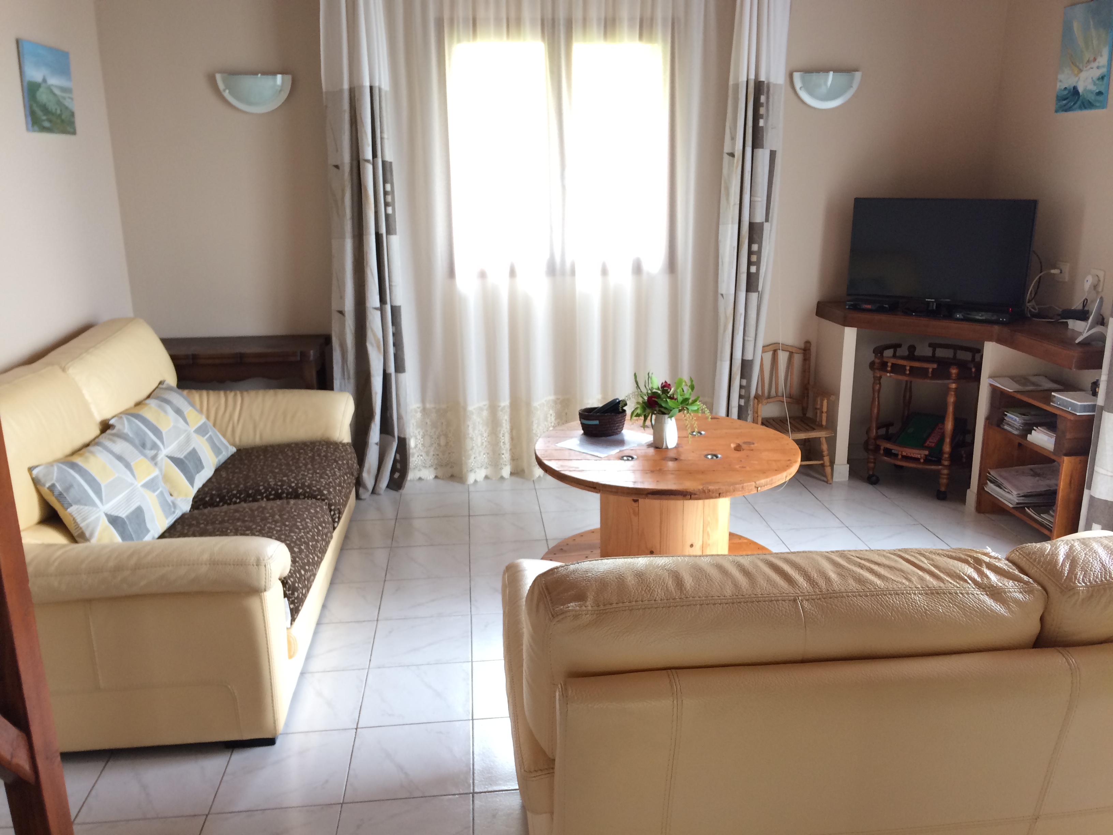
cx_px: 556
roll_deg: +1.8
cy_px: 418
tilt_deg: -16.8
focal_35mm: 29
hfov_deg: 61.7
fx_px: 932
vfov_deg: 48.2
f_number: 2.2
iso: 100
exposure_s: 1/33
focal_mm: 4.15
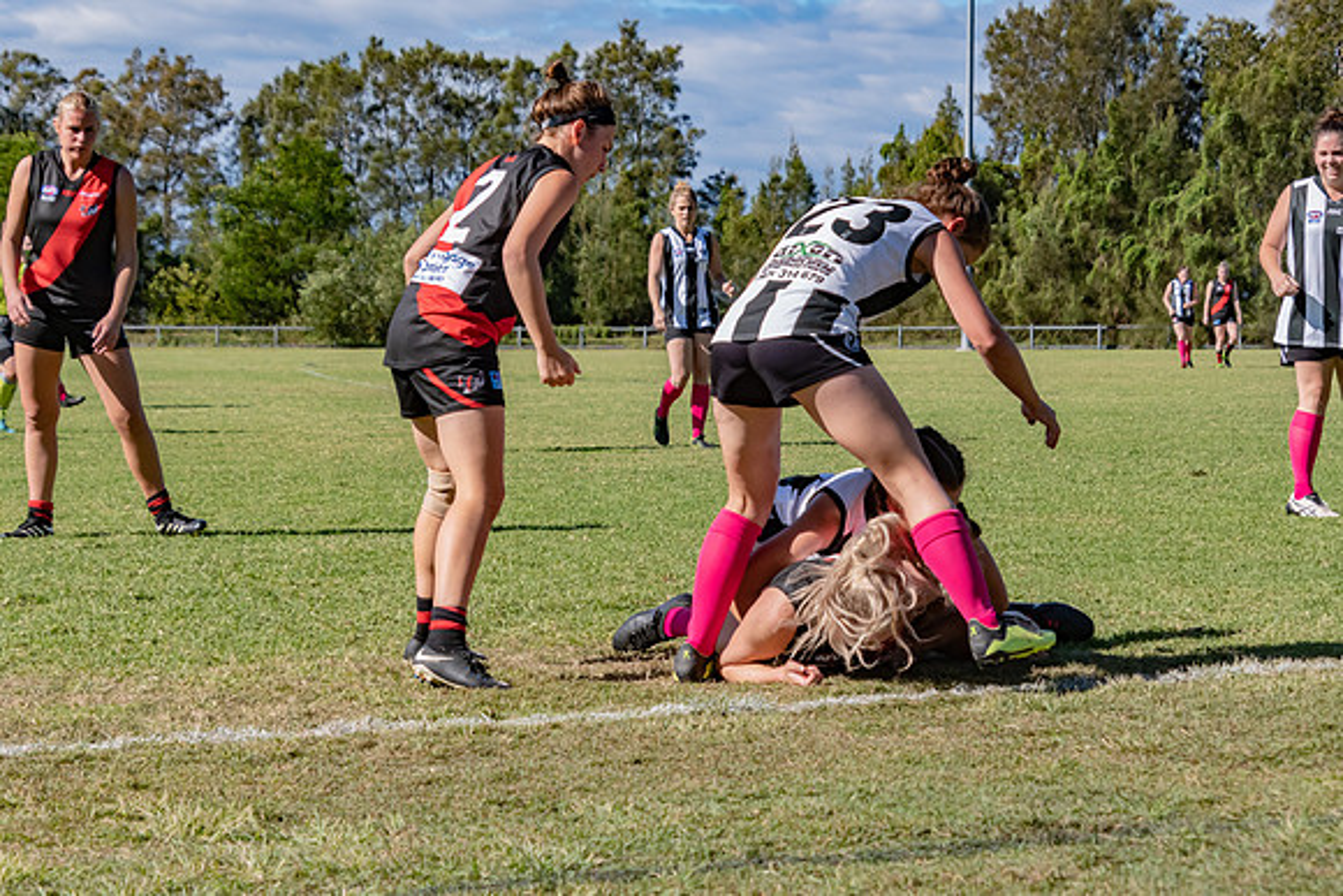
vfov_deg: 14.5
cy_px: 448
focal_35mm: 94
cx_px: 672
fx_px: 3511
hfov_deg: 21.7
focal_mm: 62
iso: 800
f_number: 6.3
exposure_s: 1/4000
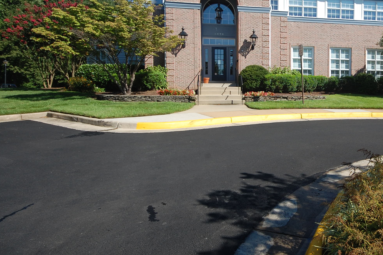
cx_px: 284
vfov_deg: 43.5
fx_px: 316
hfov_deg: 59.3
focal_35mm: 30
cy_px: 97
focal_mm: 13
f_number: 10
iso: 220
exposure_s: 1/250
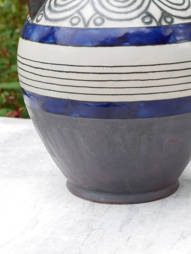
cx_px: 115
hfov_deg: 13.7
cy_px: 95
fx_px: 794
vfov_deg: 18.2
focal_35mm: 108
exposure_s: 1/160
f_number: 4.5
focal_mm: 30
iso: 200
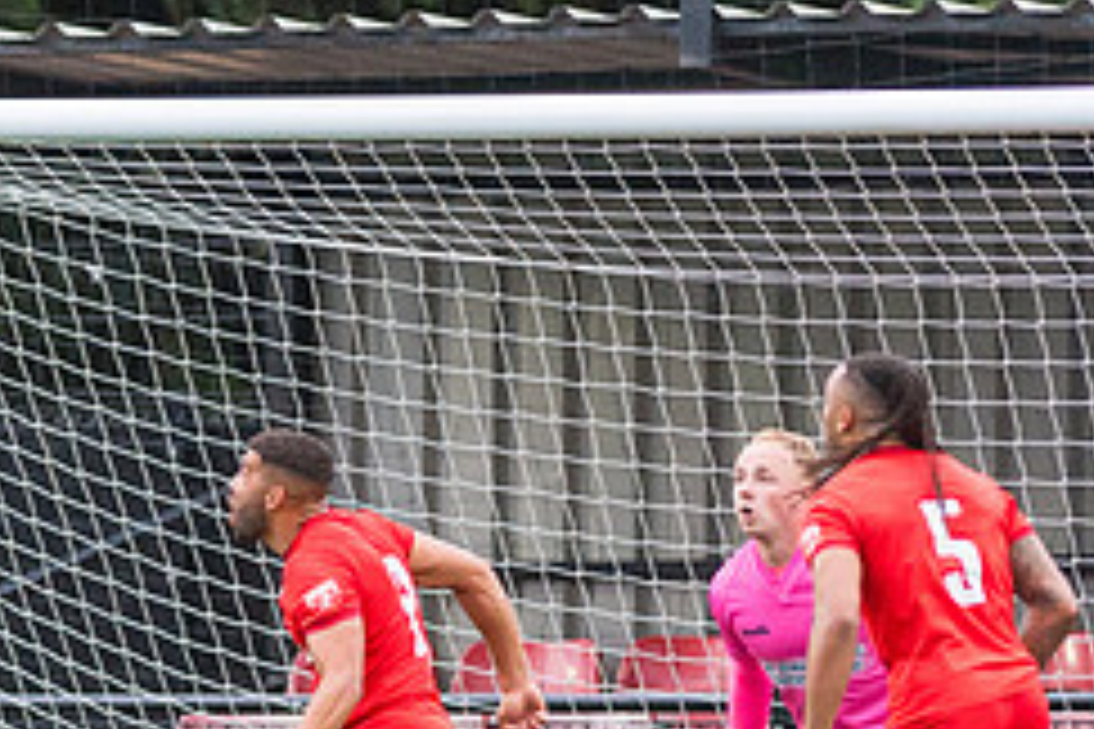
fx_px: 37284
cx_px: -378
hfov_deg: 1.7
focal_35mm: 1227
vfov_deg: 1.1
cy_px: 569
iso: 1600
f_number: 2.8
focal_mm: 300
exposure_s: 1/1600
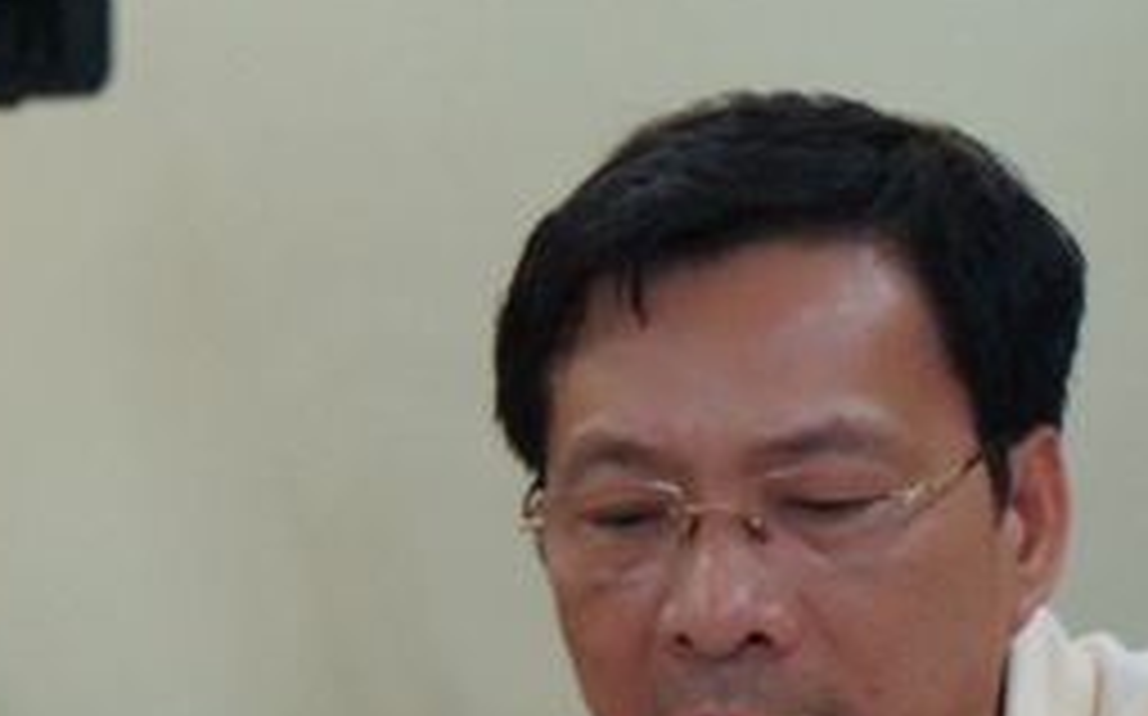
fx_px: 7204
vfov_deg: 5.7
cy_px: 948
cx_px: 216
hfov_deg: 9.1
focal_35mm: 230
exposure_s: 1/100
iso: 2500
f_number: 5.6
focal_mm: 55
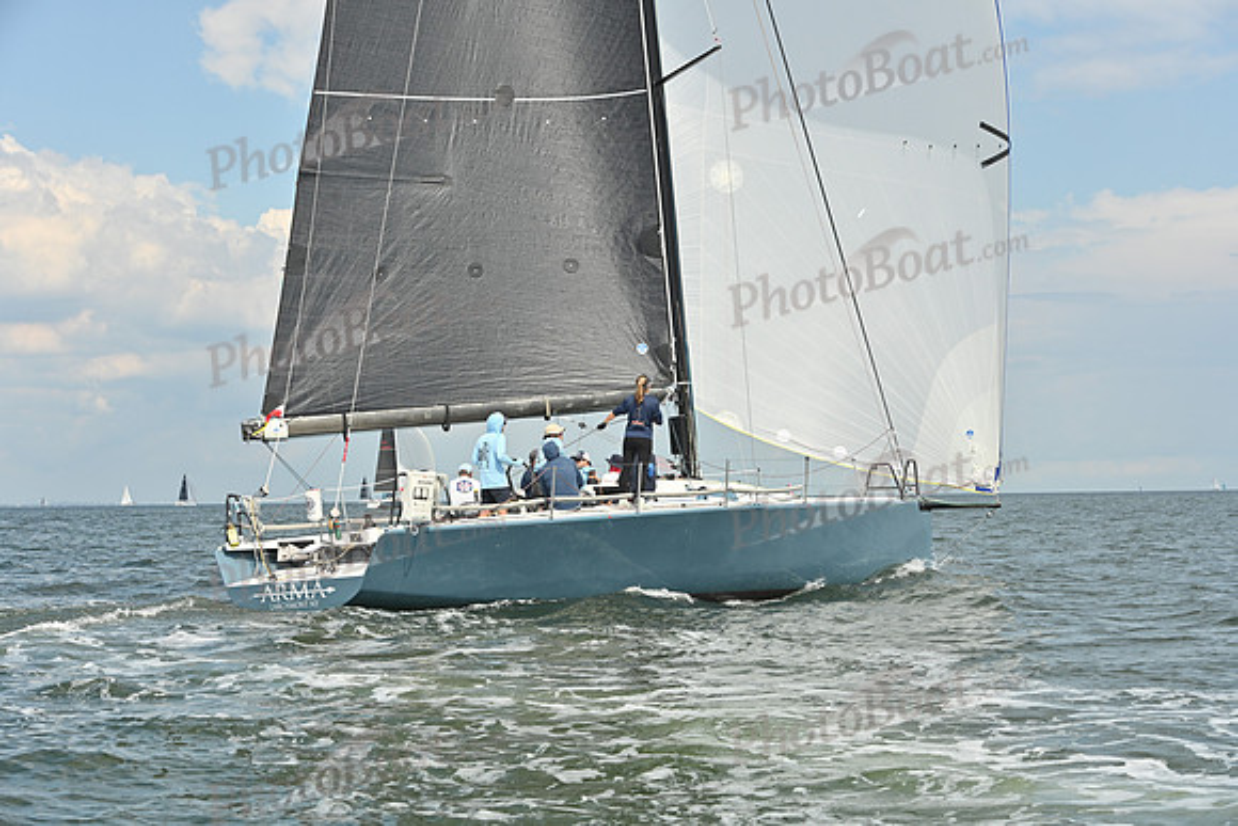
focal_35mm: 70
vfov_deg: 19.5
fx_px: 2408
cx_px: 619
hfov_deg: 28.8
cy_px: 413
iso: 320
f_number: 8
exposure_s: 1/1600
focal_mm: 70
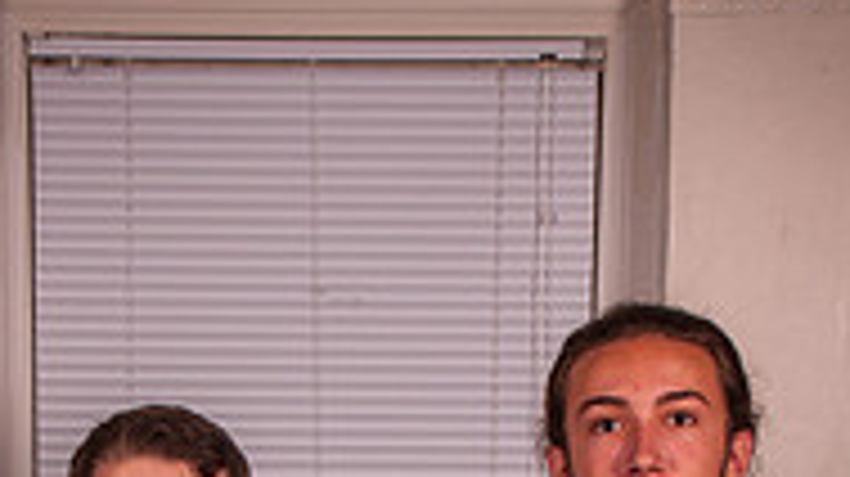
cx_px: 380
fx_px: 3198
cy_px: 846
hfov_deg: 15.1
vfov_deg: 8.2
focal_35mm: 142
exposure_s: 1/125
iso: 200
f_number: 14
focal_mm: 38
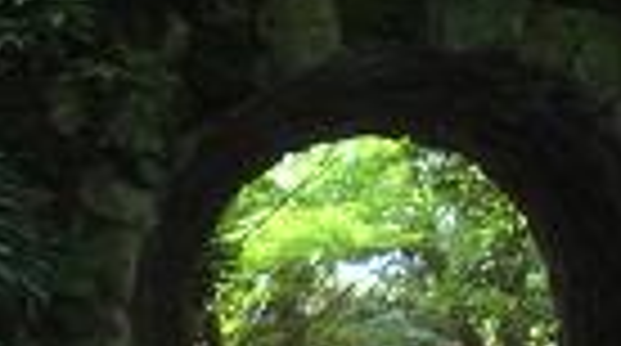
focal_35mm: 112
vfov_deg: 10.7
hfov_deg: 18.9
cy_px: 312
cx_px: 536
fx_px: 1841
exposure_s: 1/60
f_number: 3.1
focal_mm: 6.3
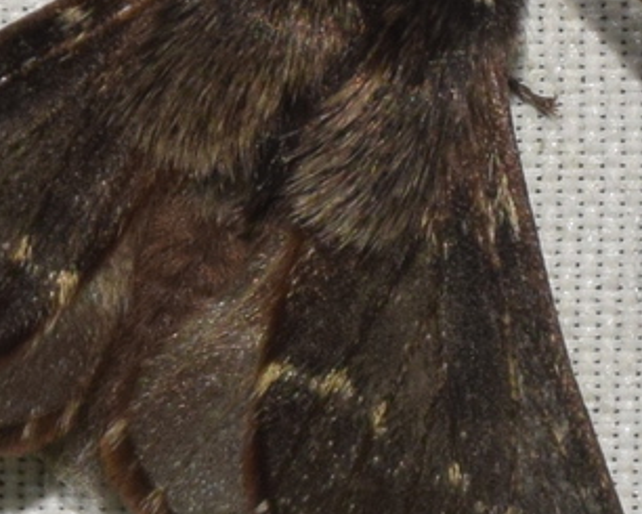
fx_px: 11746
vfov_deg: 2.5
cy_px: 248
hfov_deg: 3.1
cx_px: 193
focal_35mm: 618
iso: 500
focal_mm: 140
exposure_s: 1/160
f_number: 14
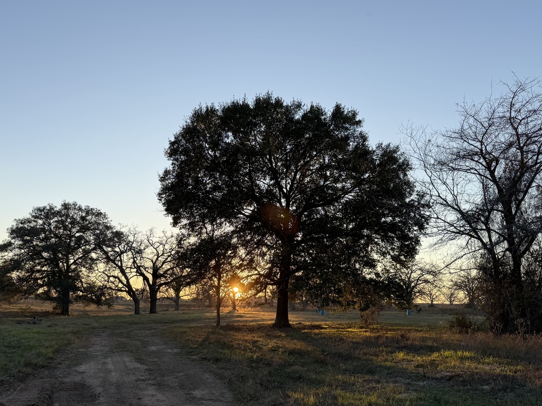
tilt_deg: +6.5
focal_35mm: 30
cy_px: 249
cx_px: 263
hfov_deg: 60.0
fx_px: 470
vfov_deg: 46.5
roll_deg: -0.7
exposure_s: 1/1292
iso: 80
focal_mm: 6.76
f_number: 1.78
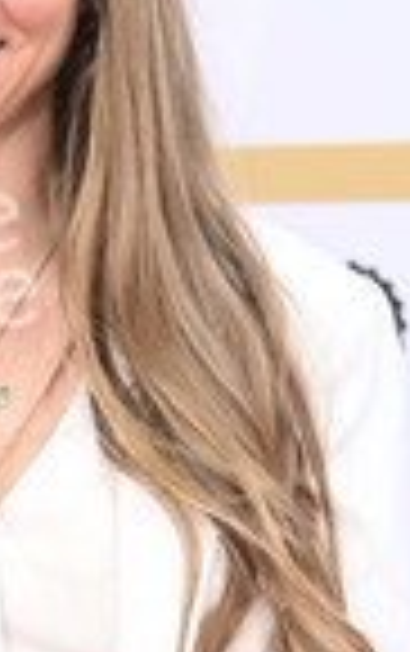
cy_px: 526
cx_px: -63
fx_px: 6096
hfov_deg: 3.8
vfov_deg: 6.1
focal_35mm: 342
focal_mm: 122
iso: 640
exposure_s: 1/250
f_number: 6.3
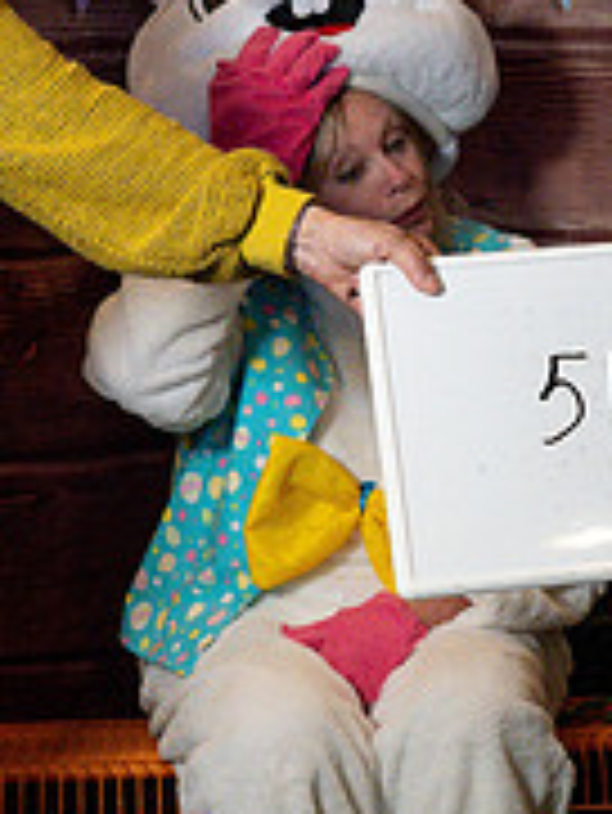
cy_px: 344
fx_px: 2543
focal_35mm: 108
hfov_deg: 13.7
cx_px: 477
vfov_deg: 18.2
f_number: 4.5
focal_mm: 35
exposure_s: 1/500
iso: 8000
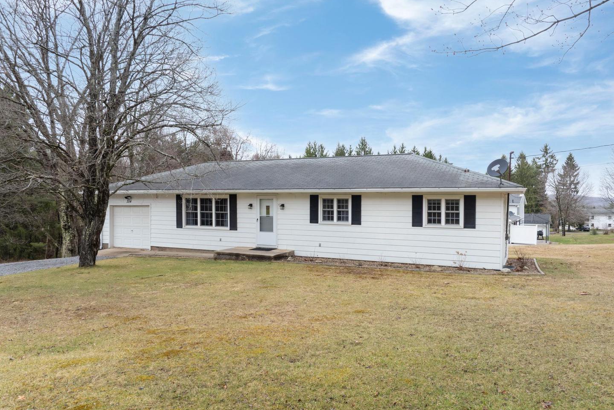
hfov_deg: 71.5
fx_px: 426
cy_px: 212
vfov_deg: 51.3
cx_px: 307
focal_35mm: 25
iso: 200
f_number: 7.1
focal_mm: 12.29
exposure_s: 1/80
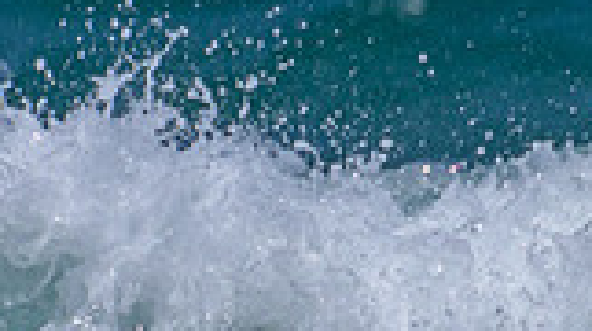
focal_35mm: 4085
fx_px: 64029
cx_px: 64
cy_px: 461
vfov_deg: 0.3
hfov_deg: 0.5
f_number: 11
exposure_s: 1/2000
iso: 500
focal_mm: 800
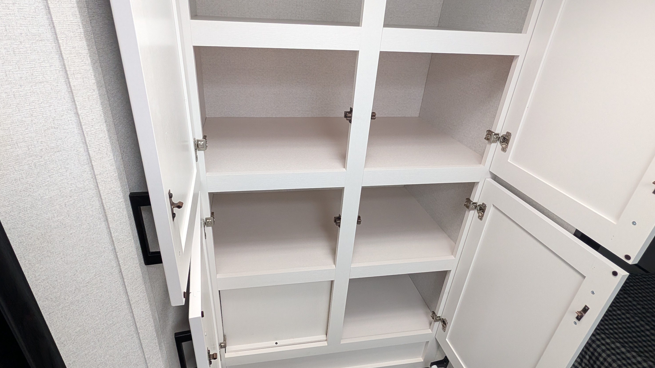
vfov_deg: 61.0
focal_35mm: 18
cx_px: 311
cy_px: 190
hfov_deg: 92.6
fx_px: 313
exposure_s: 1/186
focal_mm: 2.02
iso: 157
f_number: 1.7
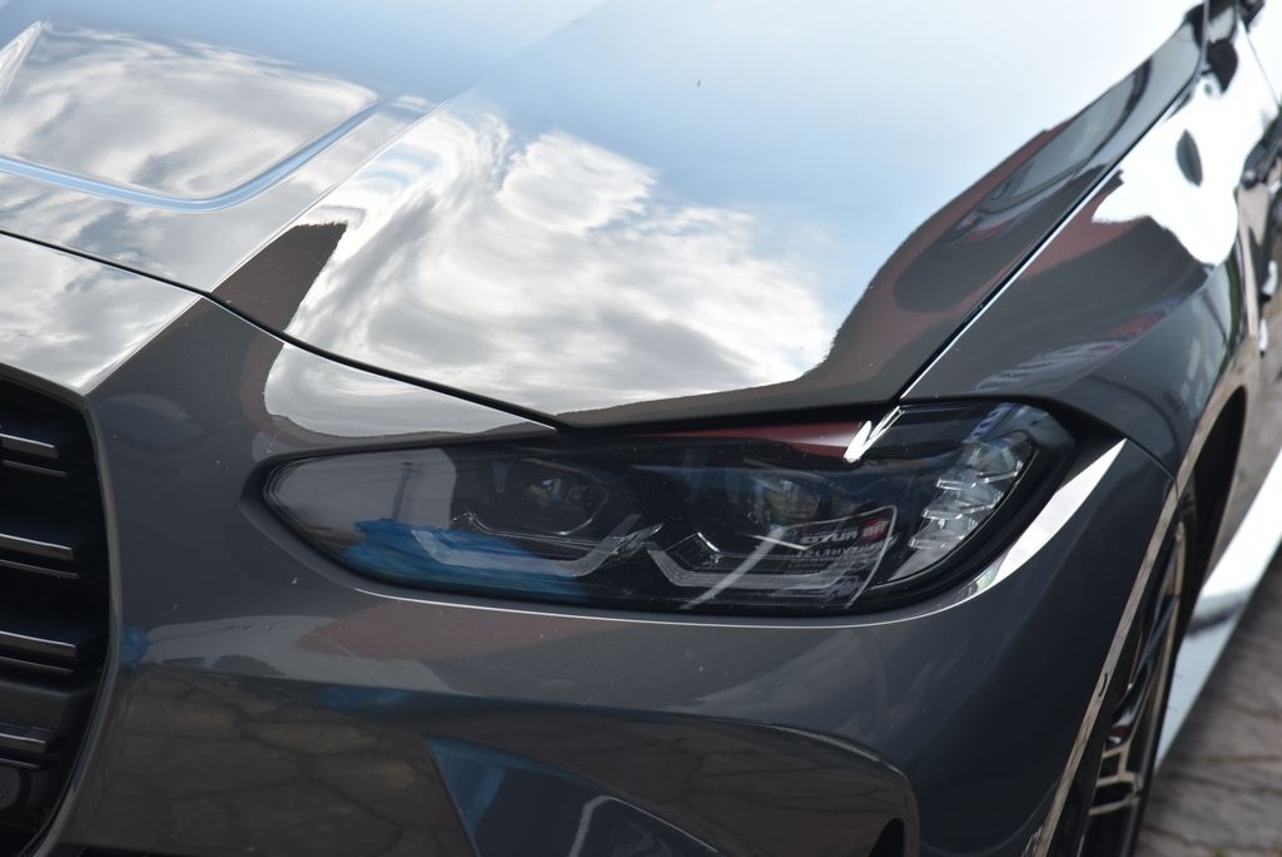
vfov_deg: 11.4
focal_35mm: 120
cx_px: 641
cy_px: 428
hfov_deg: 17.1
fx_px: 4276
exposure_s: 1/200
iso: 500
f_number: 7.1
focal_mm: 120
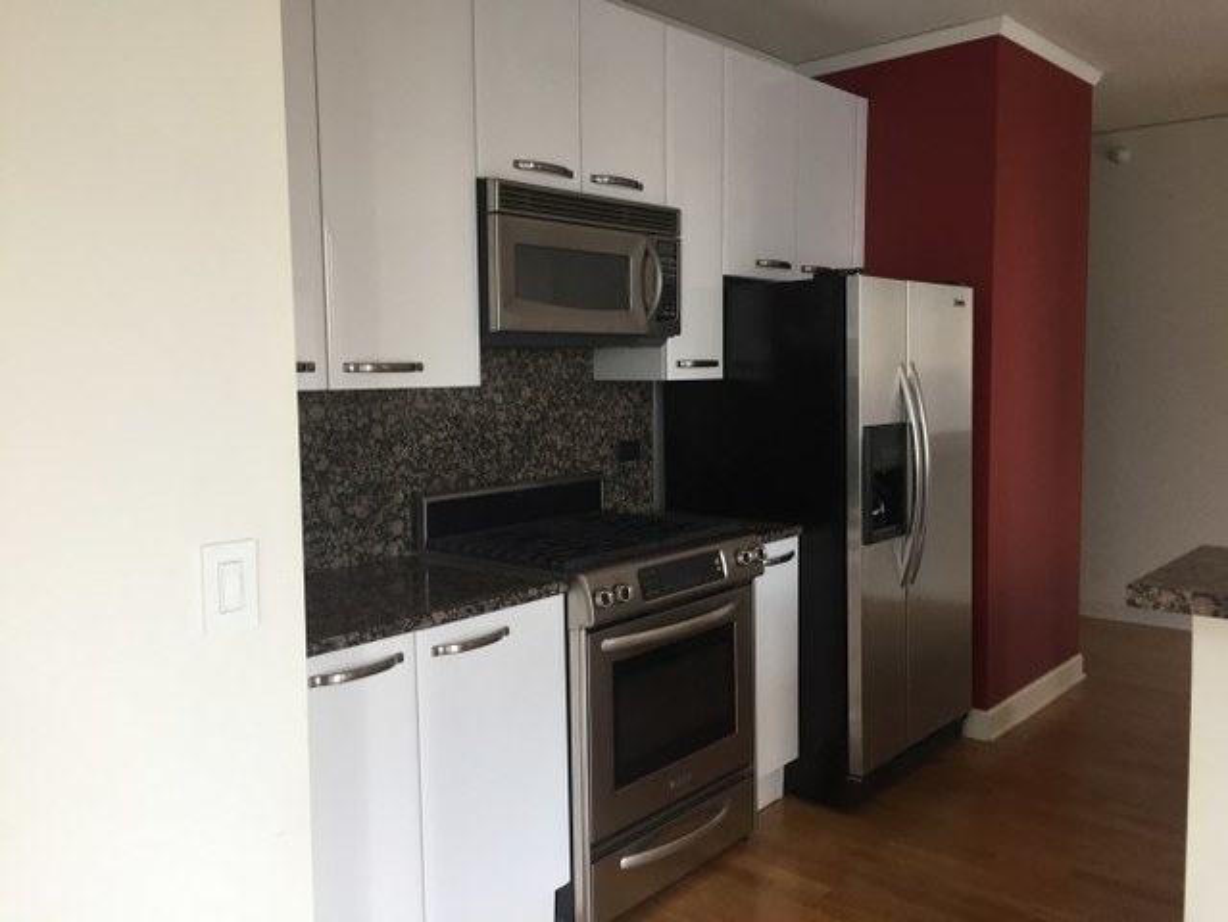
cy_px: 461
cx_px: 614
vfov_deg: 48.3
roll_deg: +0.2
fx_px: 1029
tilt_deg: -5.1
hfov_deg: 61.6
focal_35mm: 29
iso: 100
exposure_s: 1/30
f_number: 2.2
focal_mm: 4.15
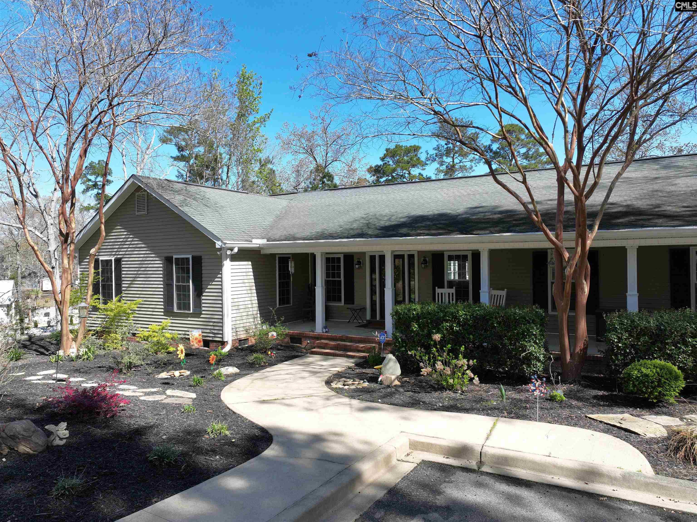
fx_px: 483
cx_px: 348
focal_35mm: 24
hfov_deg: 71.6
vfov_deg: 56.8
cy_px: 261
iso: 110
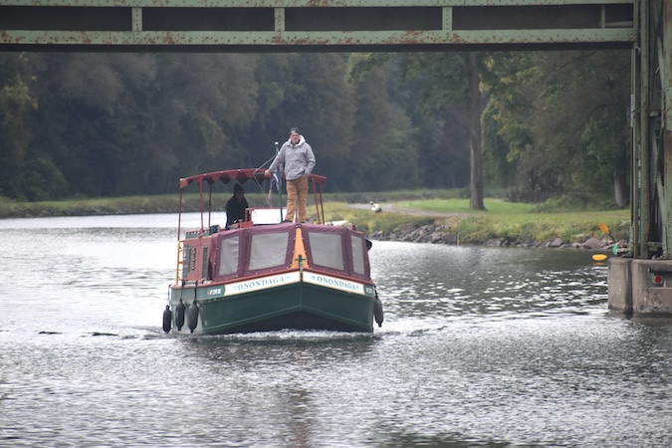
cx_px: 336
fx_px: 8399
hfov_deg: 4.6
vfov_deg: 3.1
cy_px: 224
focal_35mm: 450
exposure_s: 1/1000
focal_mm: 300
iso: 720
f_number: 6.3
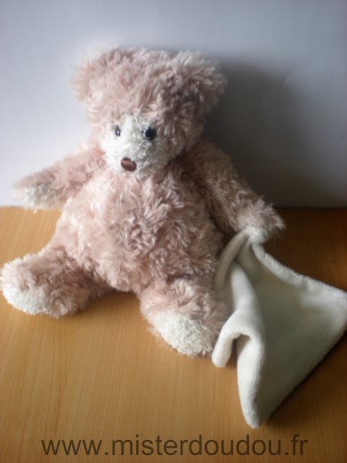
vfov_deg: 49.0
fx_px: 508
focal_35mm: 38
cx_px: 174
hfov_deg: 37.7
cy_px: 232
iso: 64
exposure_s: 1/12.6
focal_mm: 6.3
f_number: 3.1
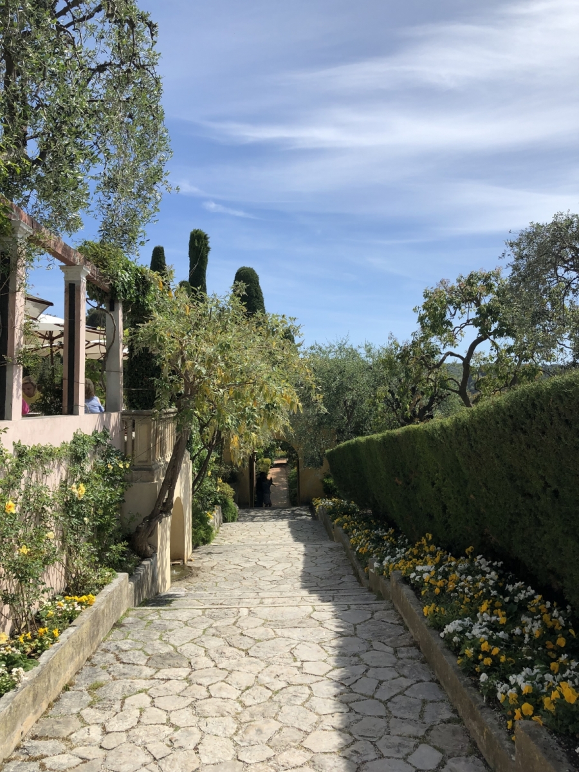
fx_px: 624
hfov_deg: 49.7
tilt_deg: +1.9
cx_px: 290
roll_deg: -1.0
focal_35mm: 28
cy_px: 386
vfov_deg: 63.4
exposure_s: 1/2183
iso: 20
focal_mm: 3.99
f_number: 1.8
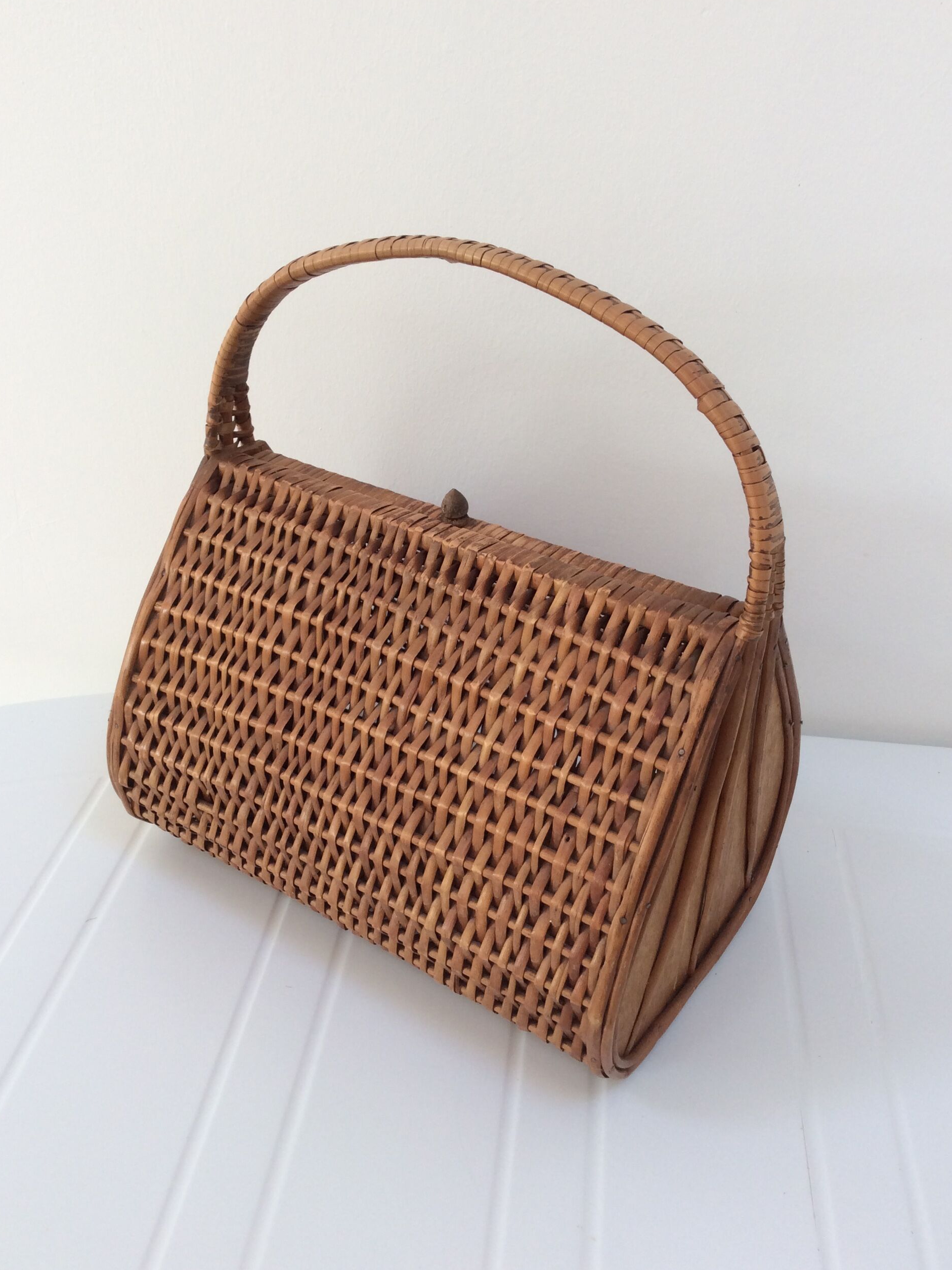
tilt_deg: -31.3
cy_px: 617
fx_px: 1210
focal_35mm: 33
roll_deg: +0.3
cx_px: 470
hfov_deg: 42.9
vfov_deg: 55.3
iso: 32
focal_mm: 3.3
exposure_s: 1/33
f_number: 2.4
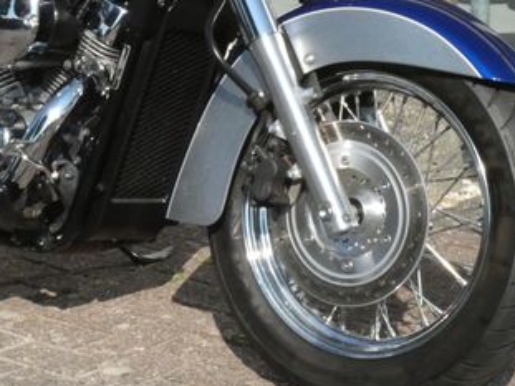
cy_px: 25
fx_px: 1621
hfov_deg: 17.9
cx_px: 89
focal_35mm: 109
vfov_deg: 13.4
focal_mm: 9.5
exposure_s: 1/1600
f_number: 8
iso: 800
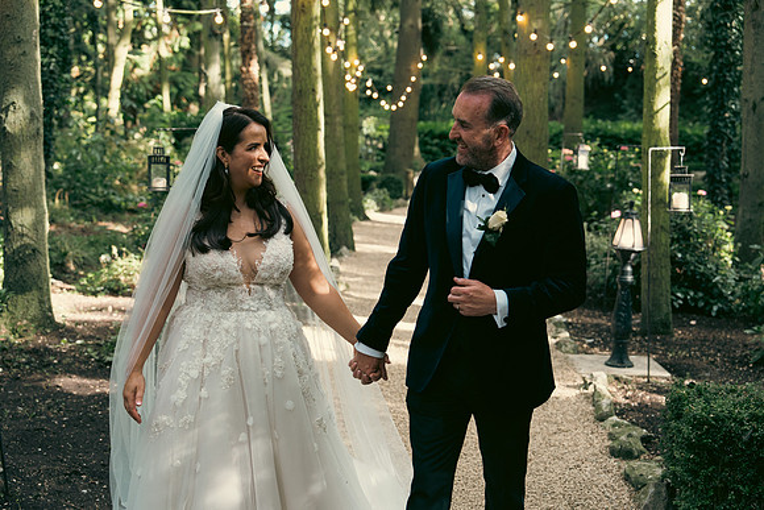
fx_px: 1040
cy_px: 255
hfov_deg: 40.3
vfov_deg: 27.5
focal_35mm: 49
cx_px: 382
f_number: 3.5
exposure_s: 1/250
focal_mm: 49
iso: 500
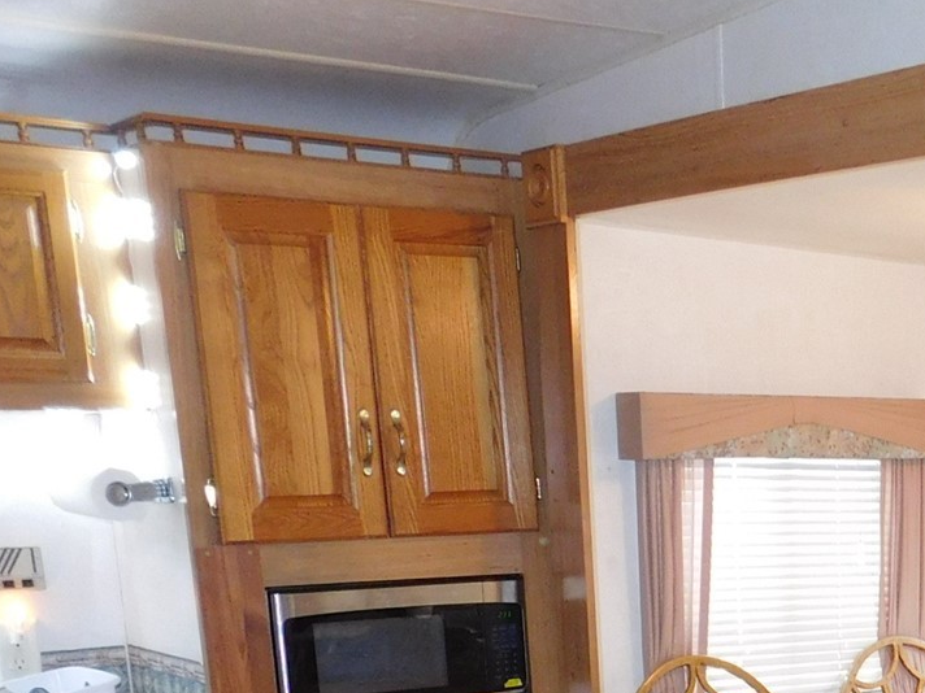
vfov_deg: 19.5
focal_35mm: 69
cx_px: 1132
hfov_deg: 25.1
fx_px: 1844
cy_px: 930
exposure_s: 1/30
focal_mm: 4.1
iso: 200
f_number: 3
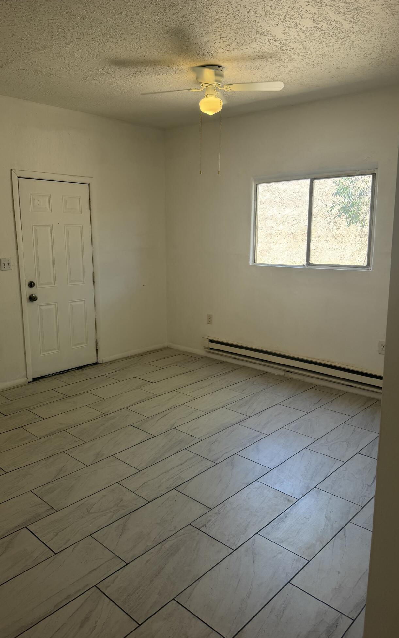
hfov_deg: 47.6
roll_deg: -0.1
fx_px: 452
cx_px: 188
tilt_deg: -10.1
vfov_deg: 70.4
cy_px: 318
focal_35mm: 26
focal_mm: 6.76
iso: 80
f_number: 1.78
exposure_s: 1/169
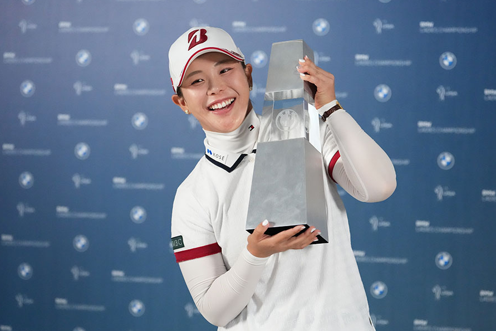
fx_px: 1405
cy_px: 166
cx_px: 249
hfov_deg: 20.0
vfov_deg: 13.4
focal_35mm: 102
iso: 10000
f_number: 2.8
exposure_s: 1/1000
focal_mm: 101
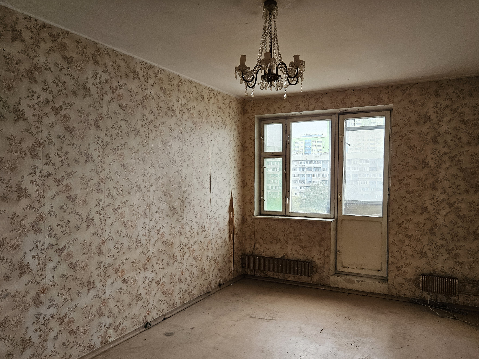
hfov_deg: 67.1
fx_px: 360
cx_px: 267
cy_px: 200
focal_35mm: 26
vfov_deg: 53.0
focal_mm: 5.4
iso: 200
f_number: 1.8
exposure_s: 1/100
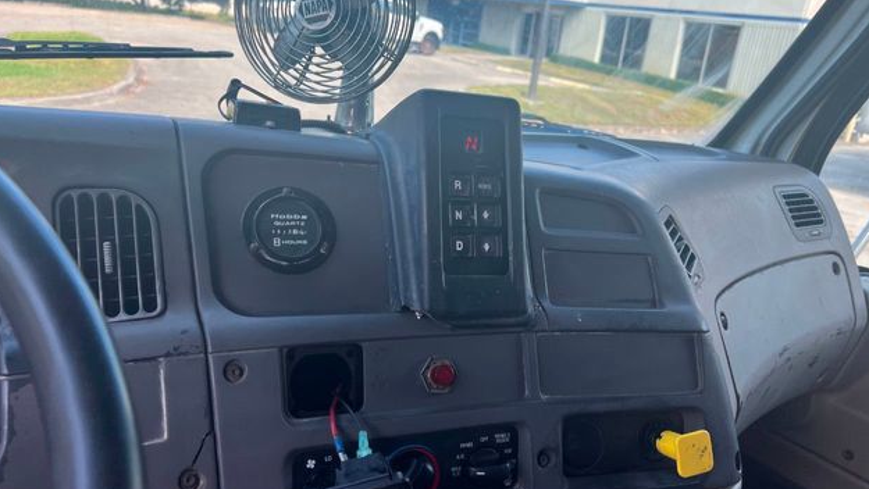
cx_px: 437
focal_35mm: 29
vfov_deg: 40.2
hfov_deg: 66.0
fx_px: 668
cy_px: 219
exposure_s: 1/397
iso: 50
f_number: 1.5
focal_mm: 5.7
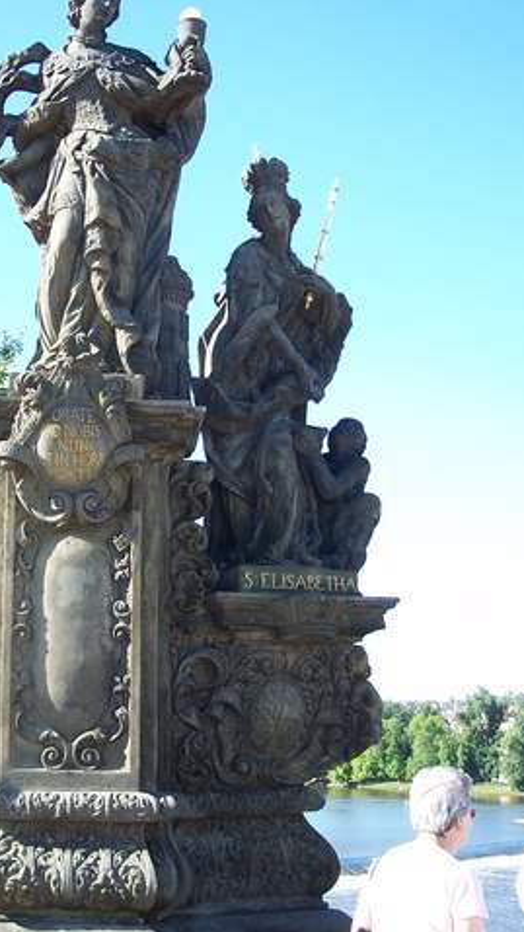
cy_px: 466
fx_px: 1333
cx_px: 117
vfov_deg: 38.5
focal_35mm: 54
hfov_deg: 22.0
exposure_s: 1/200
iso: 64
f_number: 2.8
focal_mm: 7.8
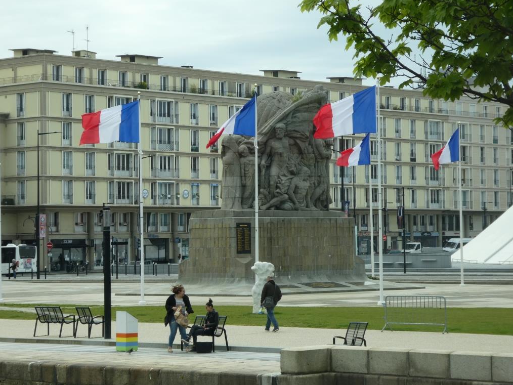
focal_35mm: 107
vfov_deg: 13.8
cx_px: 259
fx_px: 1586
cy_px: 192
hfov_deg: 18.4
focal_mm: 19
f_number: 5.1
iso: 80
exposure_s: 1/80
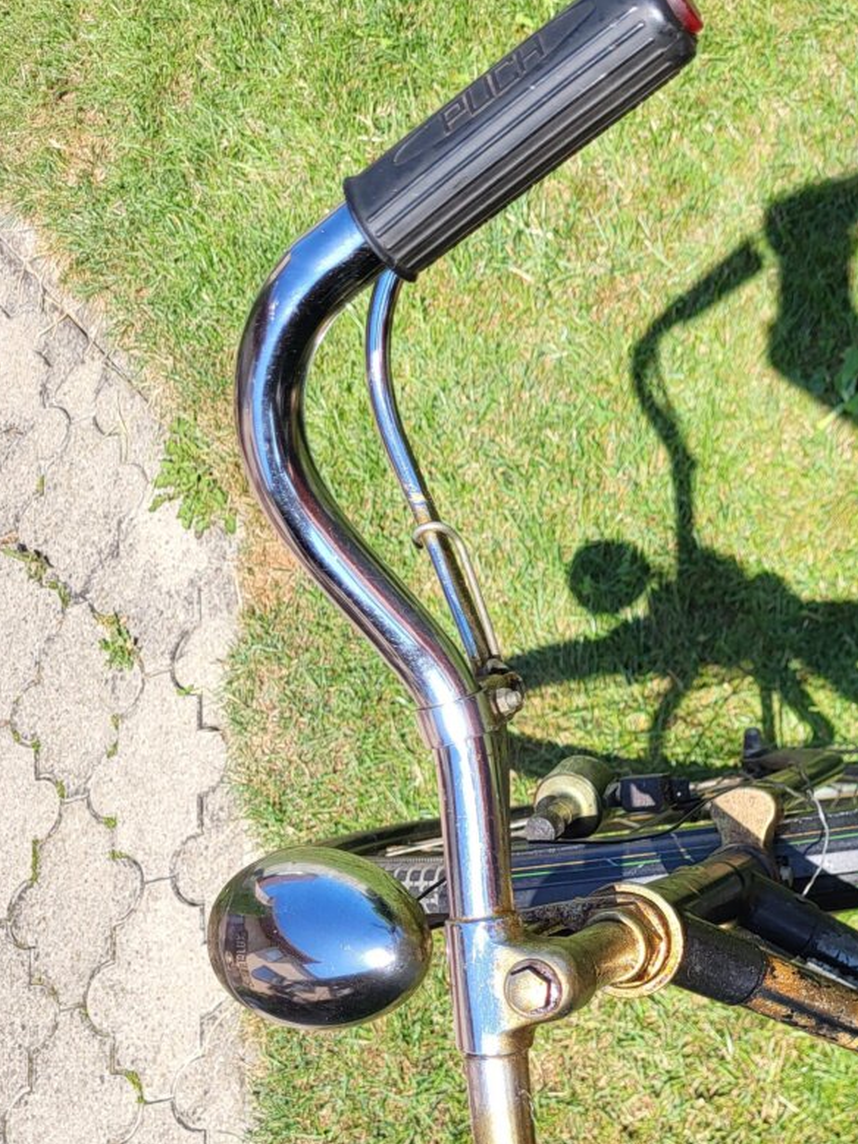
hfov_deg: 28.8
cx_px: 723
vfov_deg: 36.9
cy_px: 982
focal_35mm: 49
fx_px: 1618
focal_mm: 5.4
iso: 40
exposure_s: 1/1255
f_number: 1.8
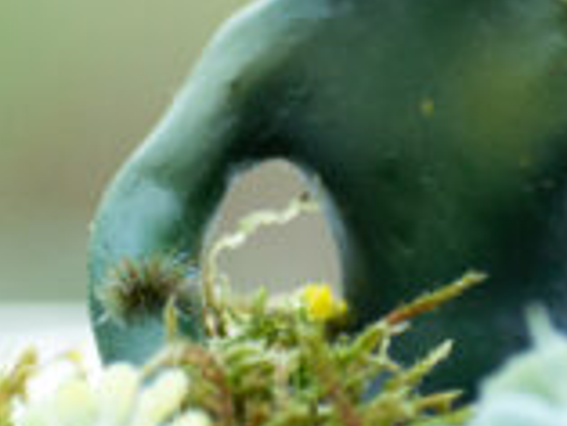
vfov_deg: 4.0
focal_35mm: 373
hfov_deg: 5.3
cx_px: 368
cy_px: -321
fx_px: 6114
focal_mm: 90
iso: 640
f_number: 5
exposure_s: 1/125
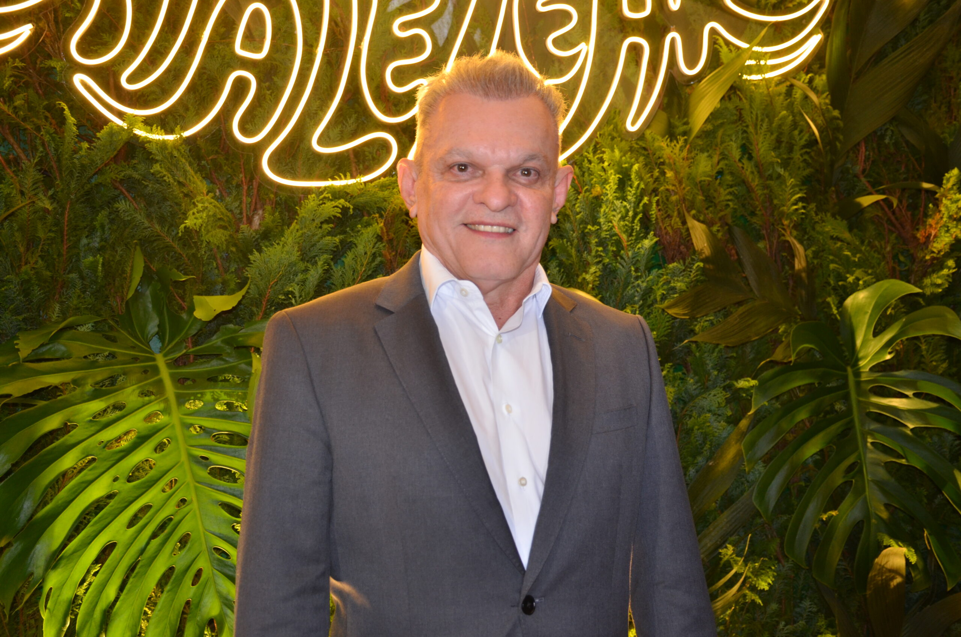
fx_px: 1199
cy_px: 318
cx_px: 480
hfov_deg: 43.7
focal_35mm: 45
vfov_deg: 29.7
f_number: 4
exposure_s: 1/60
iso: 640
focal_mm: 30
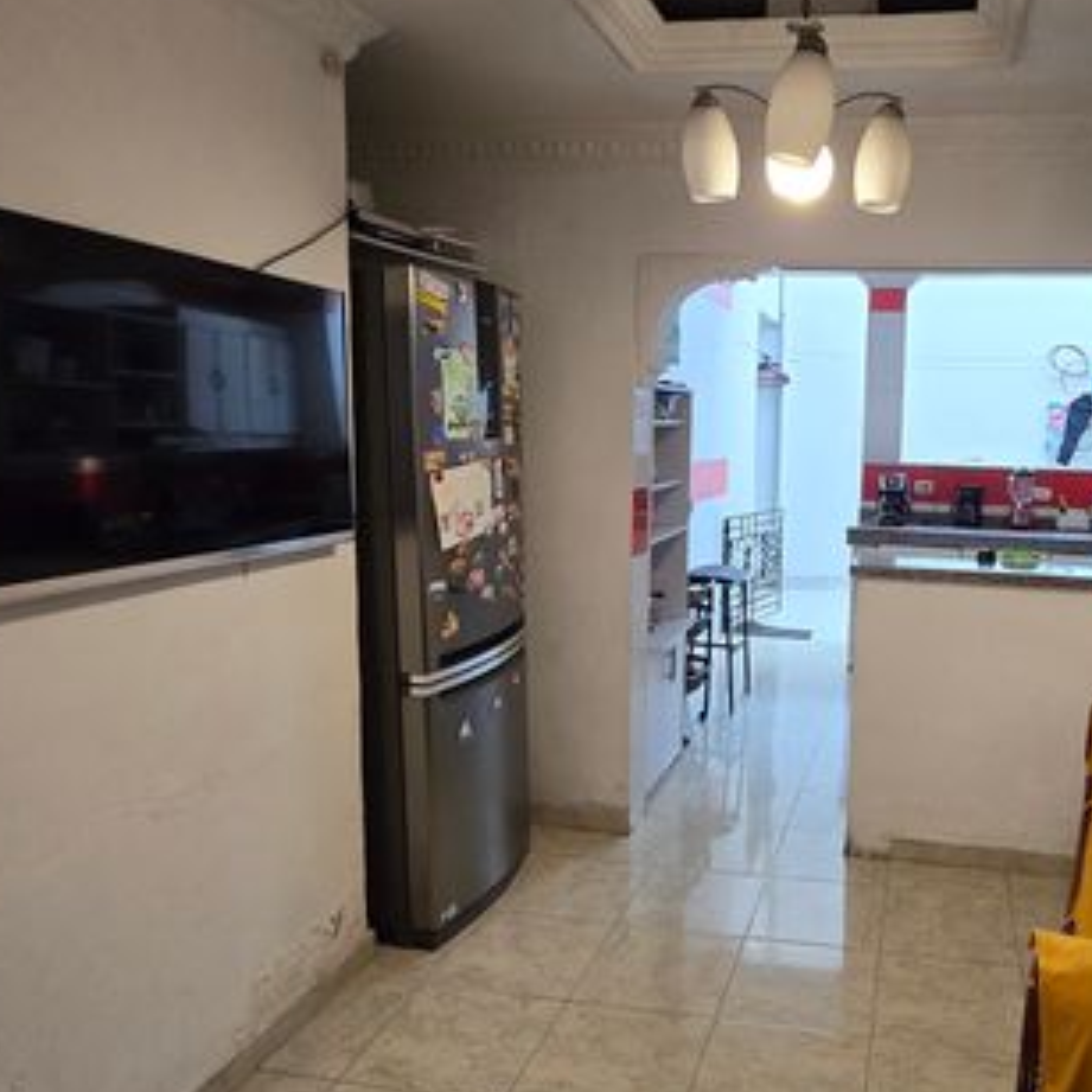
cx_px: 779
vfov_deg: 62.9
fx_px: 892
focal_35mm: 25
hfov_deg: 60.5
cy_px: 560
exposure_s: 1/100
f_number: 2.2
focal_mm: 2.2
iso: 400
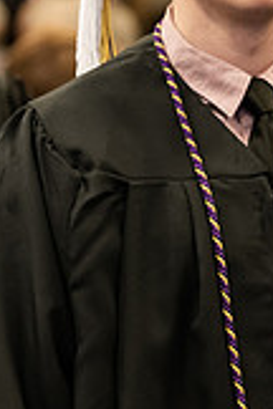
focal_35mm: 395
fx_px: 4493
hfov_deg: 3.5
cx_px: 293
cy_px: 95
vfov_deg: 5.2
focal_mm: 110
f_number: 3.2
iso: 2000
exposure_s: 1/200
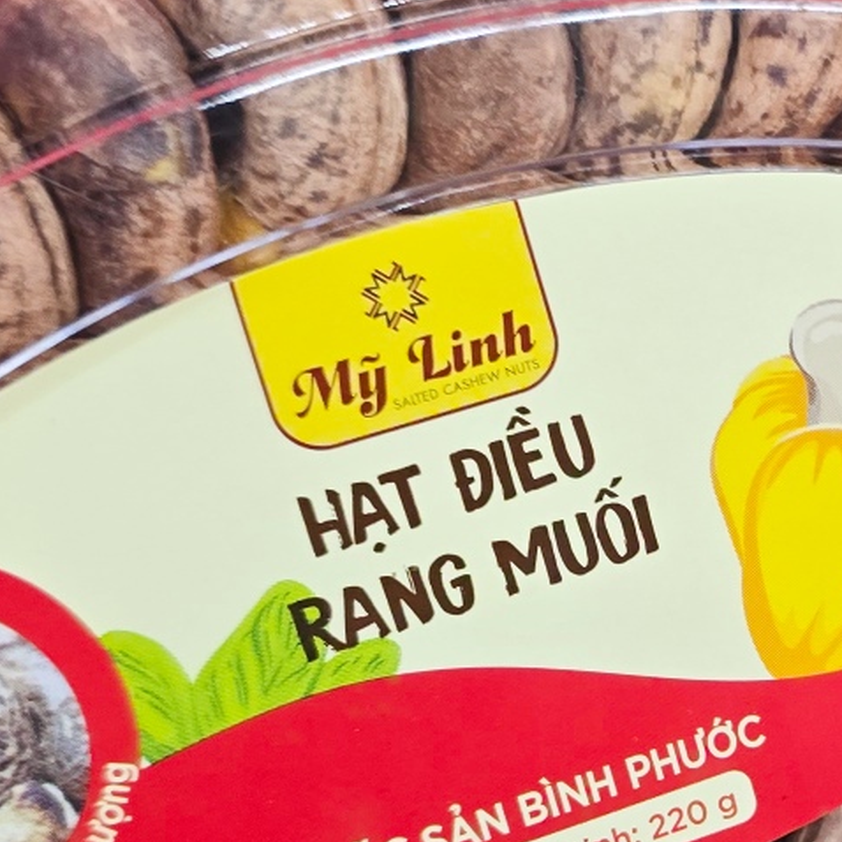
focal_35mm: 85
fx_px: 2339
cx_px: 927
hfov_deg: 19.5
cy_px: 615
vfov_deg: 20.3
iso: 200
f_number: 1.7
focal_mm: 6.3
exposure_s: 1/100
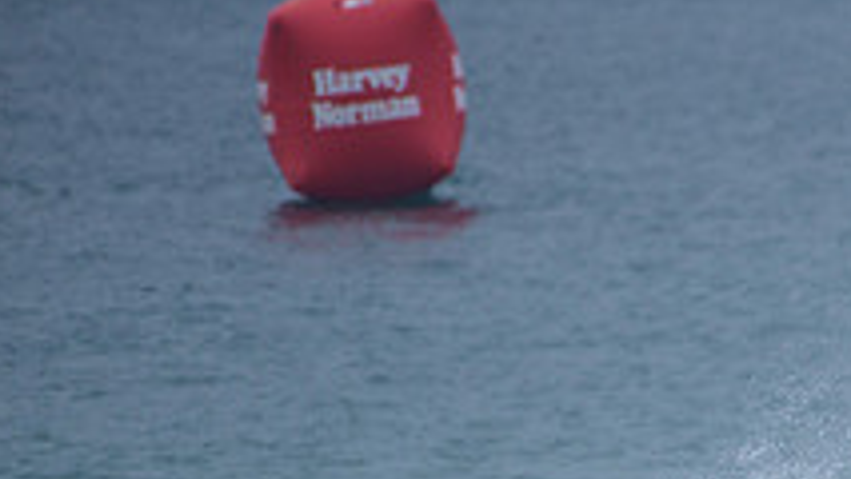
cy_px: 669
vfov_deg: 0.9
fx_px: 32258
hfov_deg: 1.5
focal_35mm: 1429
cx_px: 1075
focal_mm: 500
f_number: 5.6
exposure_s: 1/2000
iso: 280
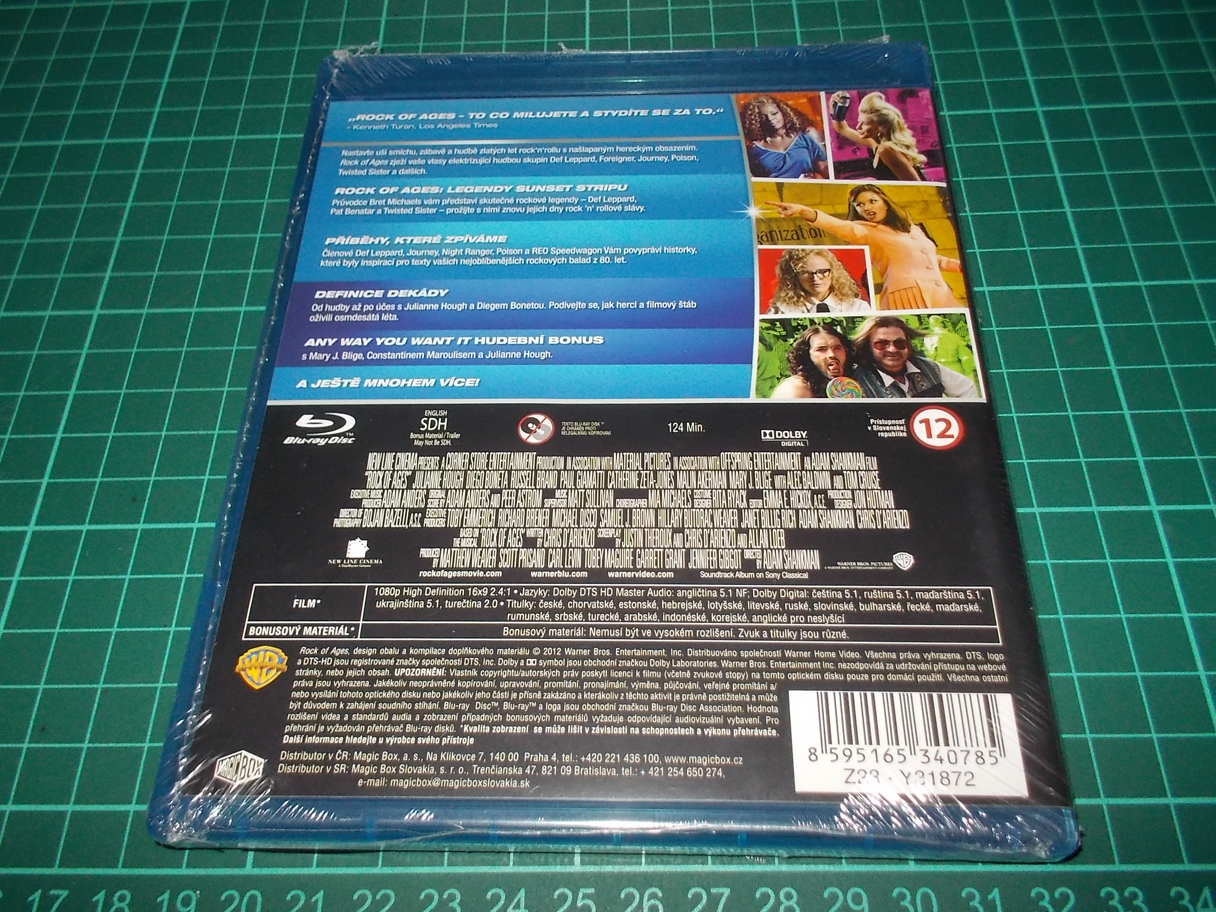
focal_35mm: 29
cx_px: 608
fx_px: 1019
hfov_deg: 61.7
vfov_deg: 48.2
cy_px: 456
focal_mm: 4.1
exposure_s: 1/30
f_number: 3.3
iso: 200
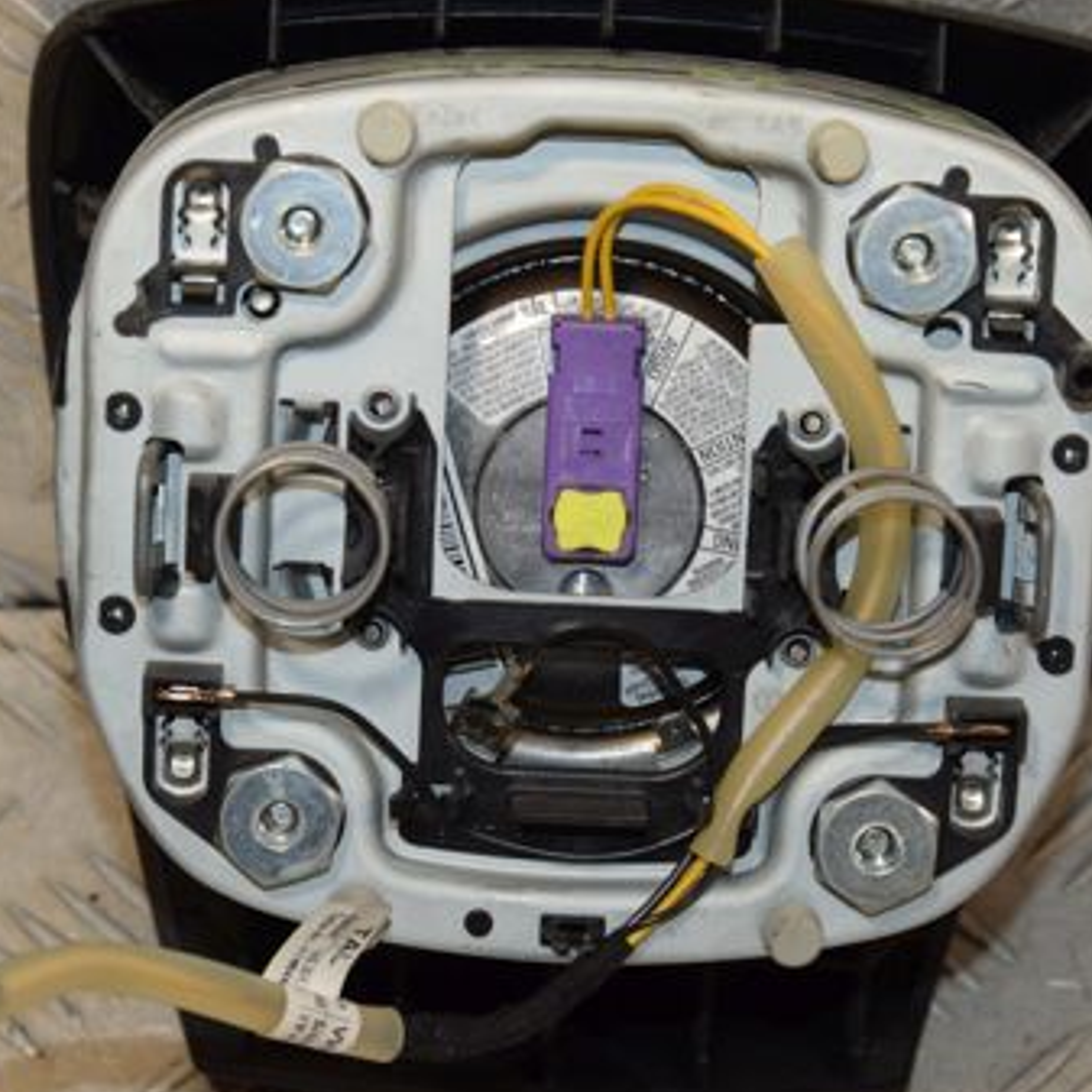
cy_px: 561
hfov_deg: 11.6
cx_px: 548
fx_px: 5354
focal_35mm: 150
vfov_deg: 11.6
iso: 800
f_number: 6.3
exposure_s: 1/200
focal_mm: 62
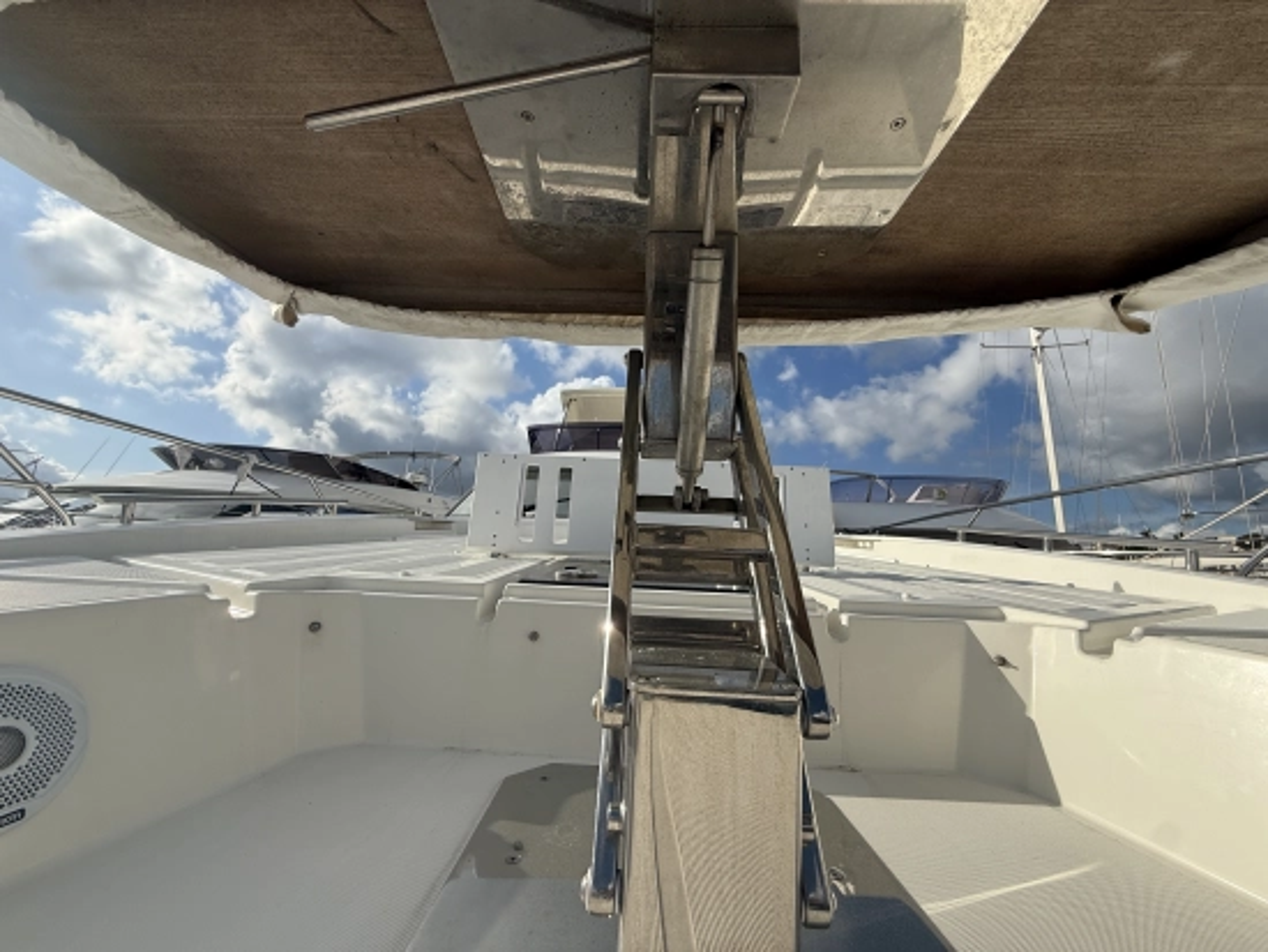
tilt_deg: +12.3
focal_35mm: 14
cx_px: 634
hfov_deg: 102.0
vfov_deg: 85.7
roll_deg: -2.9
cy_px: 476
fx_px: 513
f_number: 2.2
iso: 50
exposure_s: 1/3891
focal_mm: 2.22
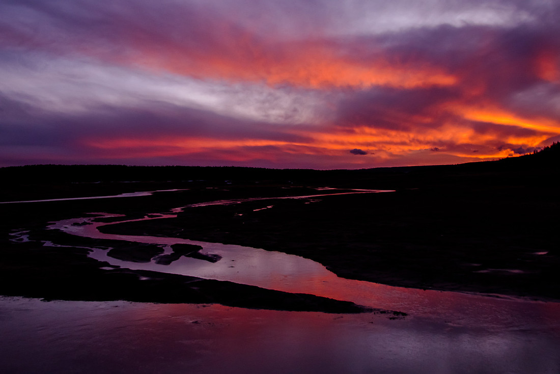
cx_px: 260
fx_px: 607
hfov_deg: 49.5
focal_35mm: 39
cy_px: 153
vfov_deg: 34.1
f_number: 4
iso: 640
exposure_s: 1/320
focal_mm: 22
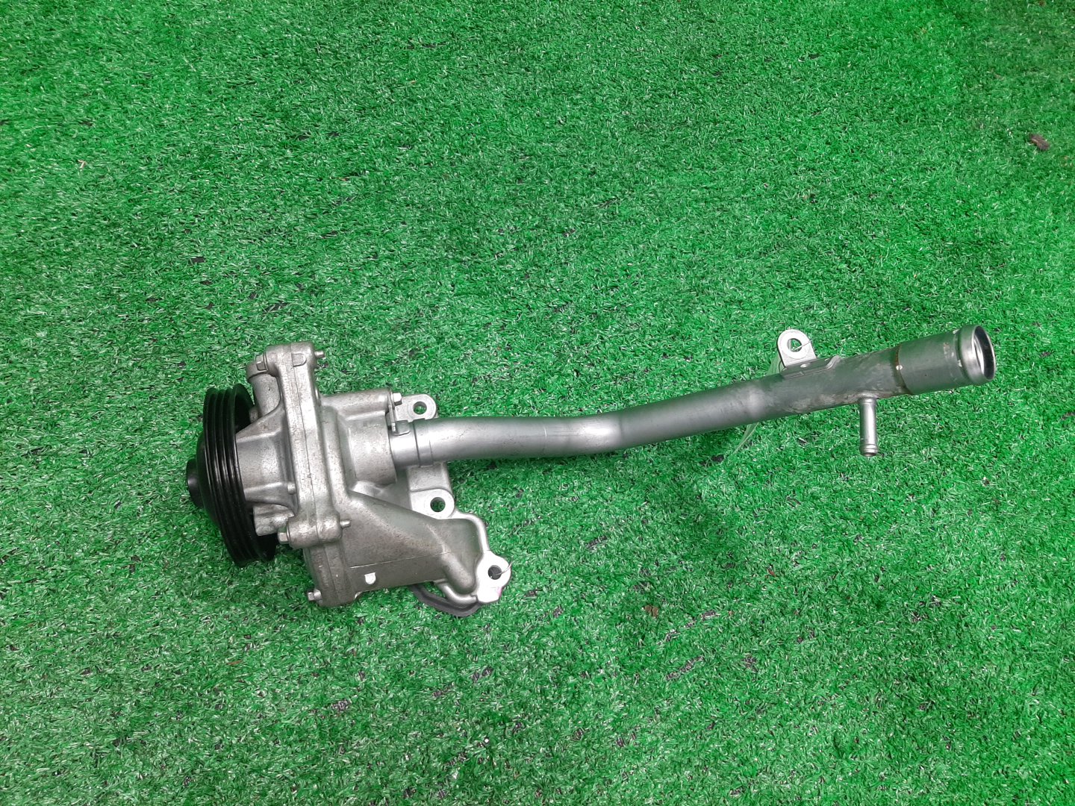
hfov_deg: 67.3
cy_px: 403
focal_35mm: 26
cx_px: 538
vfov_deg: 53.1
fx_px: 807
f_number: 1.7
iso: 115
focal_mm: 3.93
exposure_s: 1/50
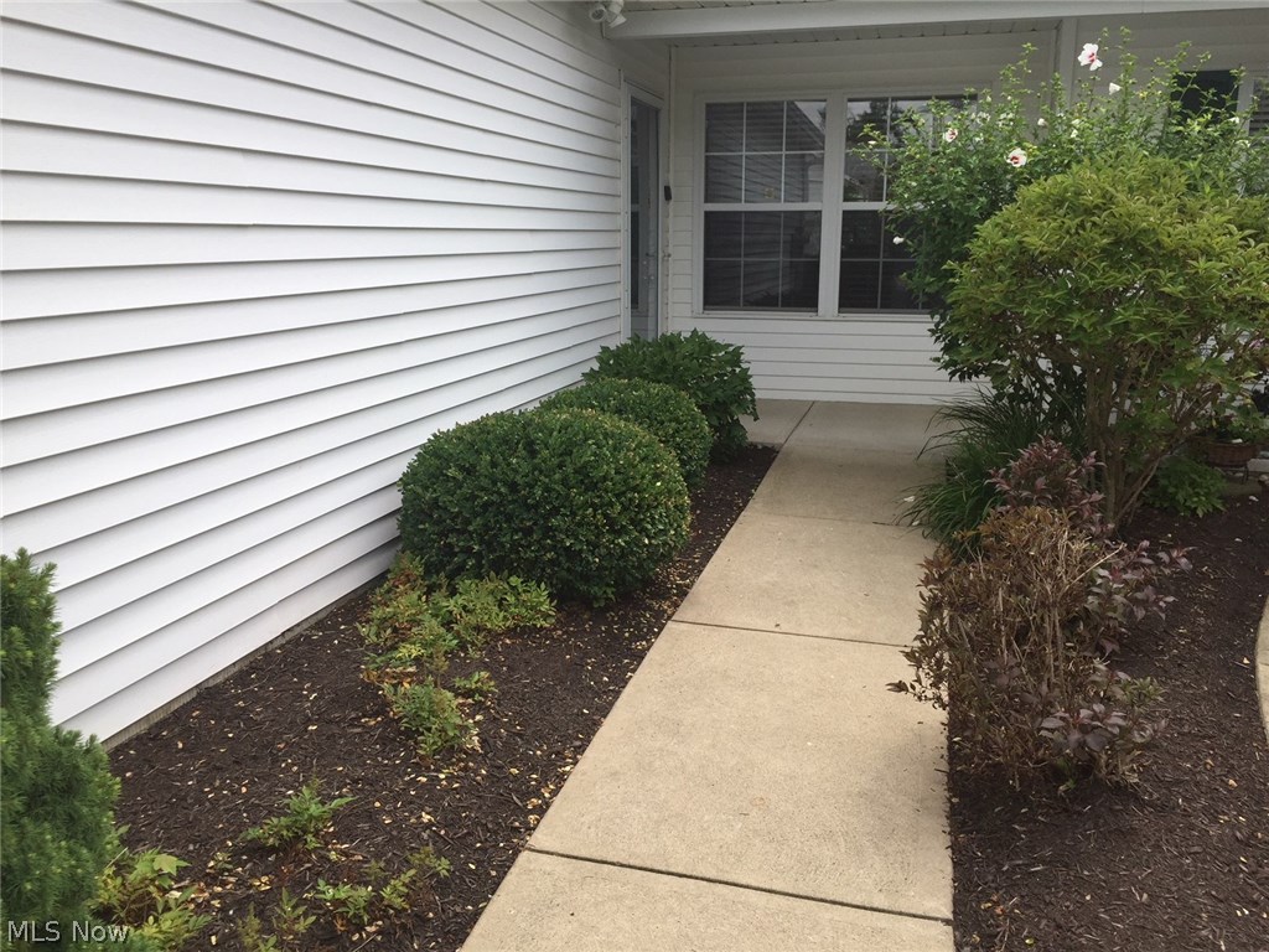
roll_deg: -2.4
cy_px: 476
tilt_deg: -12.9
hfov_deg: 61.7
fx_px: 1063
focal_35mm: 29
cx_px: 634
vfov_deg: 48.2
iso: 32
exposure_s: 1/1980
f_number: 2.2
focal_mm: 4.15
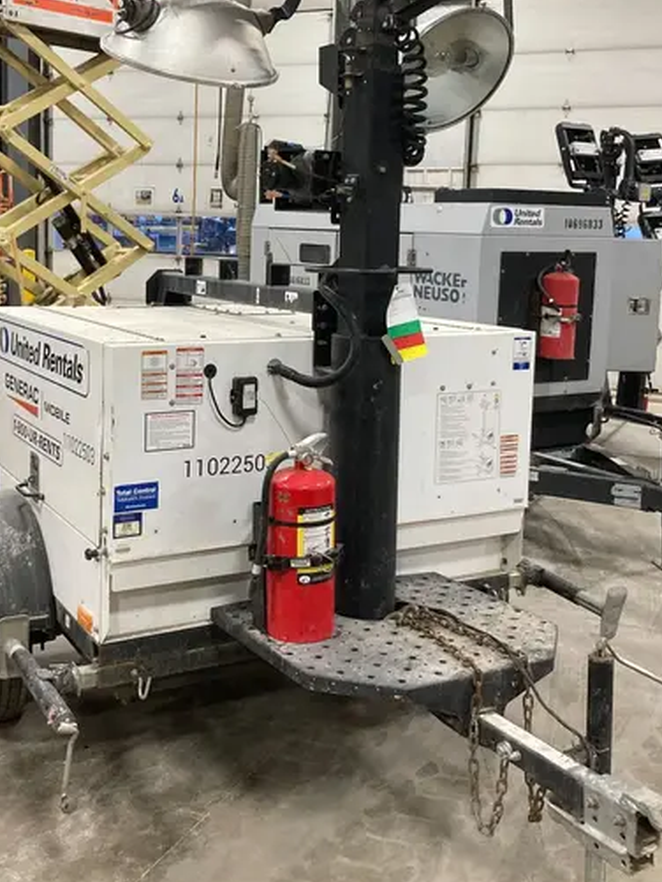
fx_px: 1045
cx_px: 266
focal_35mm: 41
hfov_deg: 35.0
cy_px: 341
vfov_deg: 45.4
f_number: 1.8
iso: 200
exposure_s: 1/60
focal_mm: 3.99
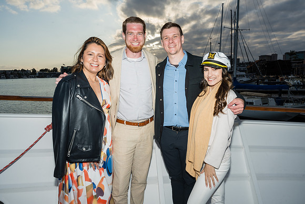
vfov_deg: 53.2
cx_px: 152
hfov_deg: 73.7
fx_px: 203
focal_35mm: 24
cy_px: 102
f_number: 13
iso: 125
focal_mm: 24
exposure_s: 1/250
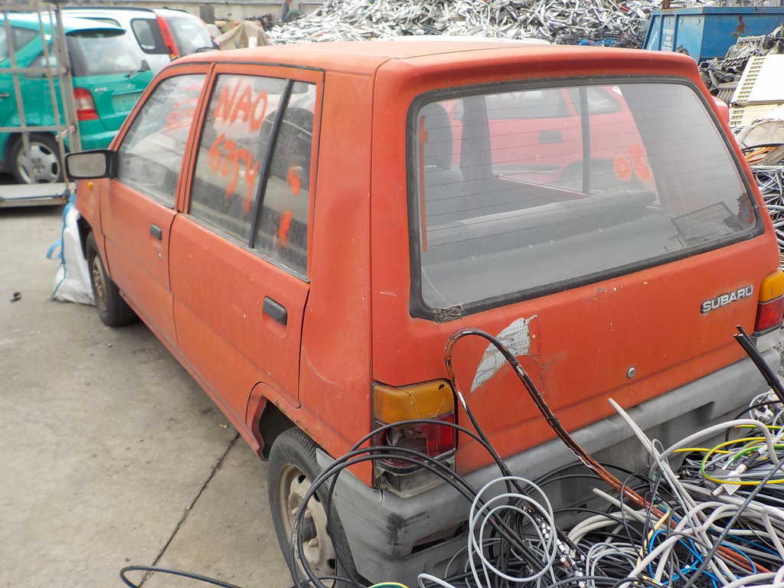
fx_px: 679
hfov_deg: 60.0
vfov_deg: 46.8
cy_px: 294
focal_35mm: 30
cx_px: 392
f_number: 3.3
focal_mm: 4.1
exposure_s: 1/400
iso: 125
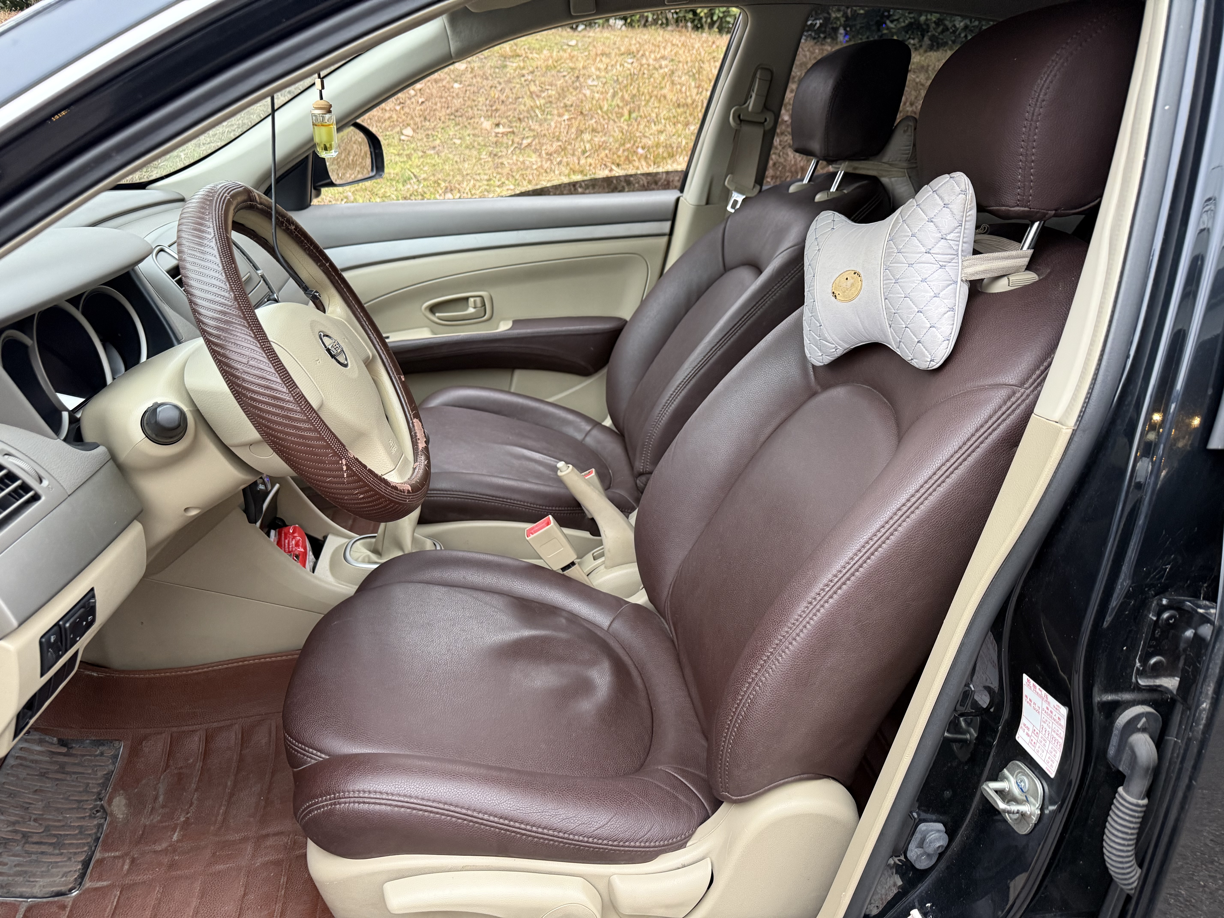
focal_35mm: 24
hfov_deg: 71.6
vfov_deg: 56.8
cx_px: 612
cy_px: 459
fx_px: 849
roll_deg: -1.7
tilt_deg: -22.7
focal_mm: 6.76
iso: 320
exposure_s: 1/60
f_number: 1.78
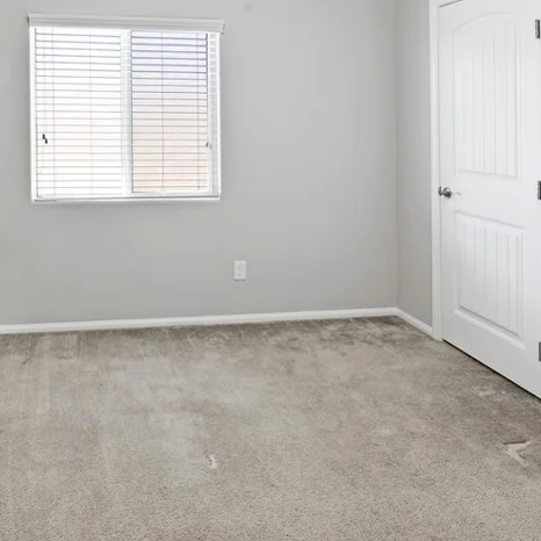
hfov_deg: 56.4
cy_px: 199
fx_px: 495
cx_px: 195
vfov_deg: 56.5
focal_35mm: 28
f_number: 10
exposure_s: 1.6
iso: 160
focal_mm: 15
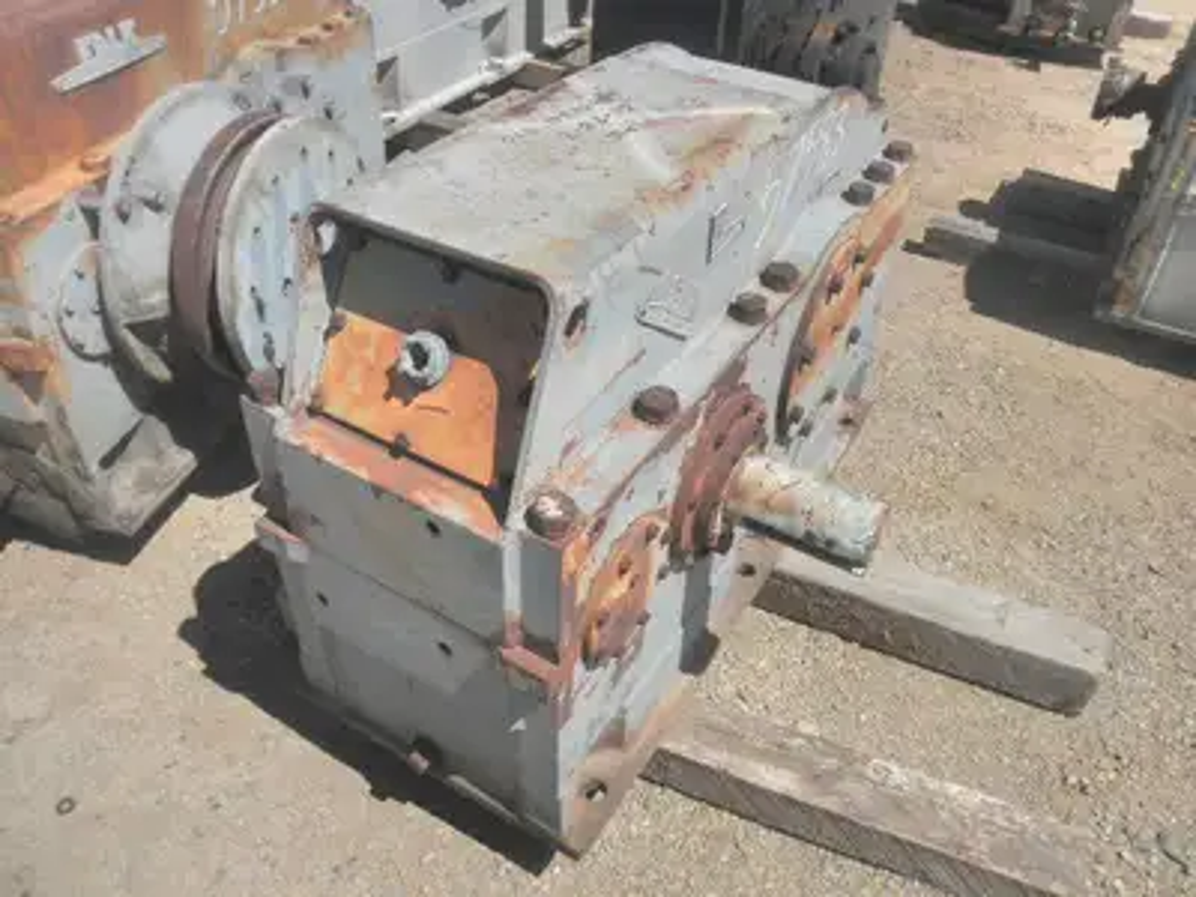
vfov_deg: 49.7
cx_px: 598
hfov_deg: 63.4
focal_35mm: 28
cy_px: 448
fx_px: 967
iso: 64
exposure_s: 1/160
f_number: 8.5
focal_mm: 5
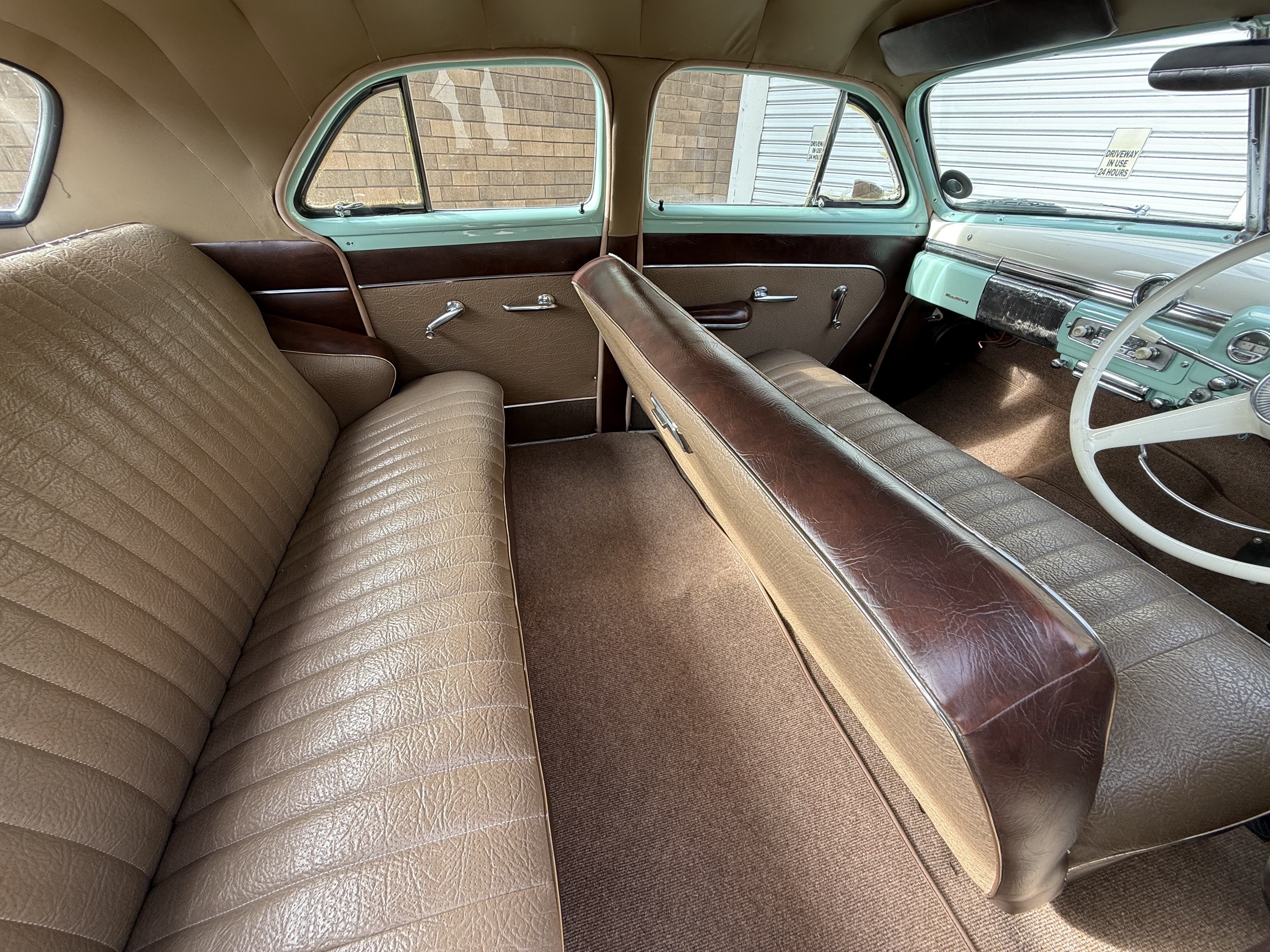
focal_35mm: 14
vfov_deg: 85.7
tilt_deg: -32.9
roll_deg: -3.0
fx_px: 514
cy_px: 476
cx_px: 635
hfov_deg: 102.1
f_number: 2.2
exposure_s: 1/99
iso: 80
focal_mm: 2.22
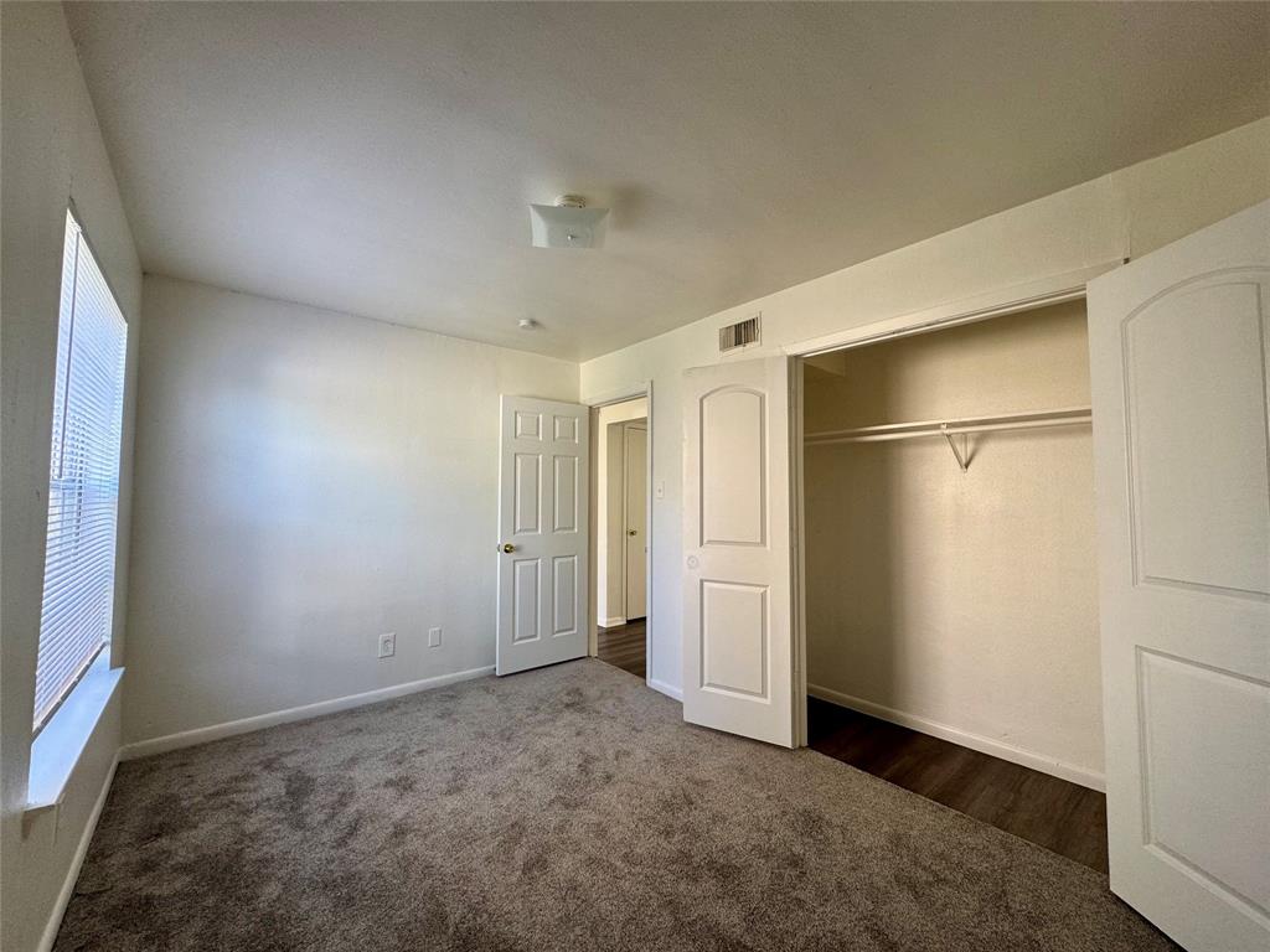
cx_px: 635
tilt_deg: +6.1
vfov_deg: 85.7
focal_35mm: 14
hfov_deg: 102.1
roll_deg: -1.1
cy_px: 476
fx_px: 514
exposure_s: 1/99
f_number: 2.2
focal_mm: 2.22
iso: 125
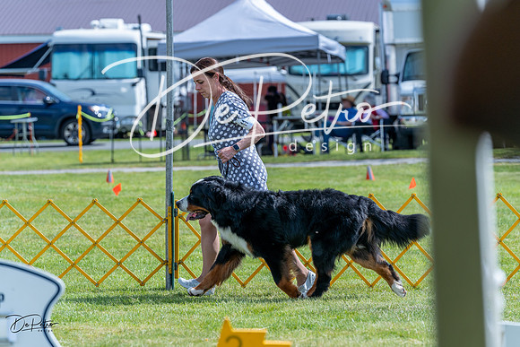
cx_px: 260
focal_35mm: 173
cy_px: 174
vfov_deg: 7.9
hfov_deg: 11.9
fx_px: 2499
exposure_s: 1/1600
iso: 400
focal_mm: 173
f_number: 5
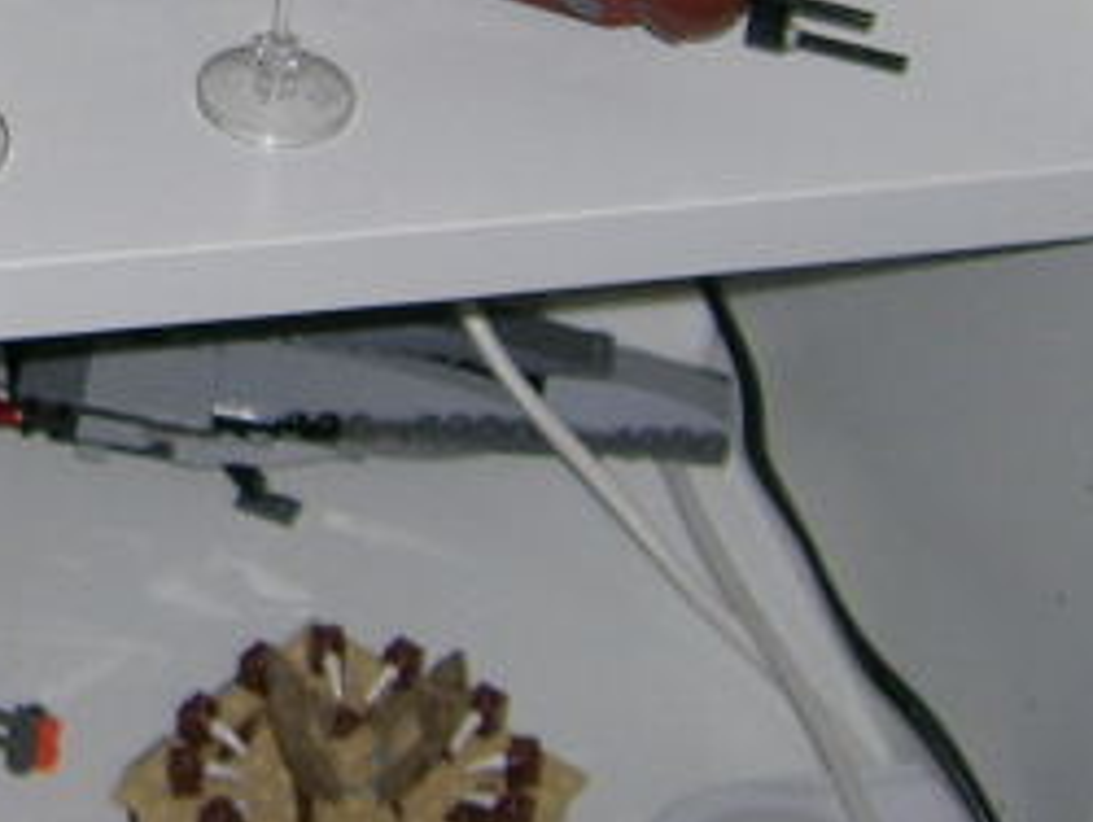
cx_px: -258
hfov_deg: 13.7
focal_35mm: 139
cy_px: -214
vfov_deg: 10.5
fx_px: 4393
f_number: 2.9
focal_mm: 5.7
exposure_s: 1/60.1
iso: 50
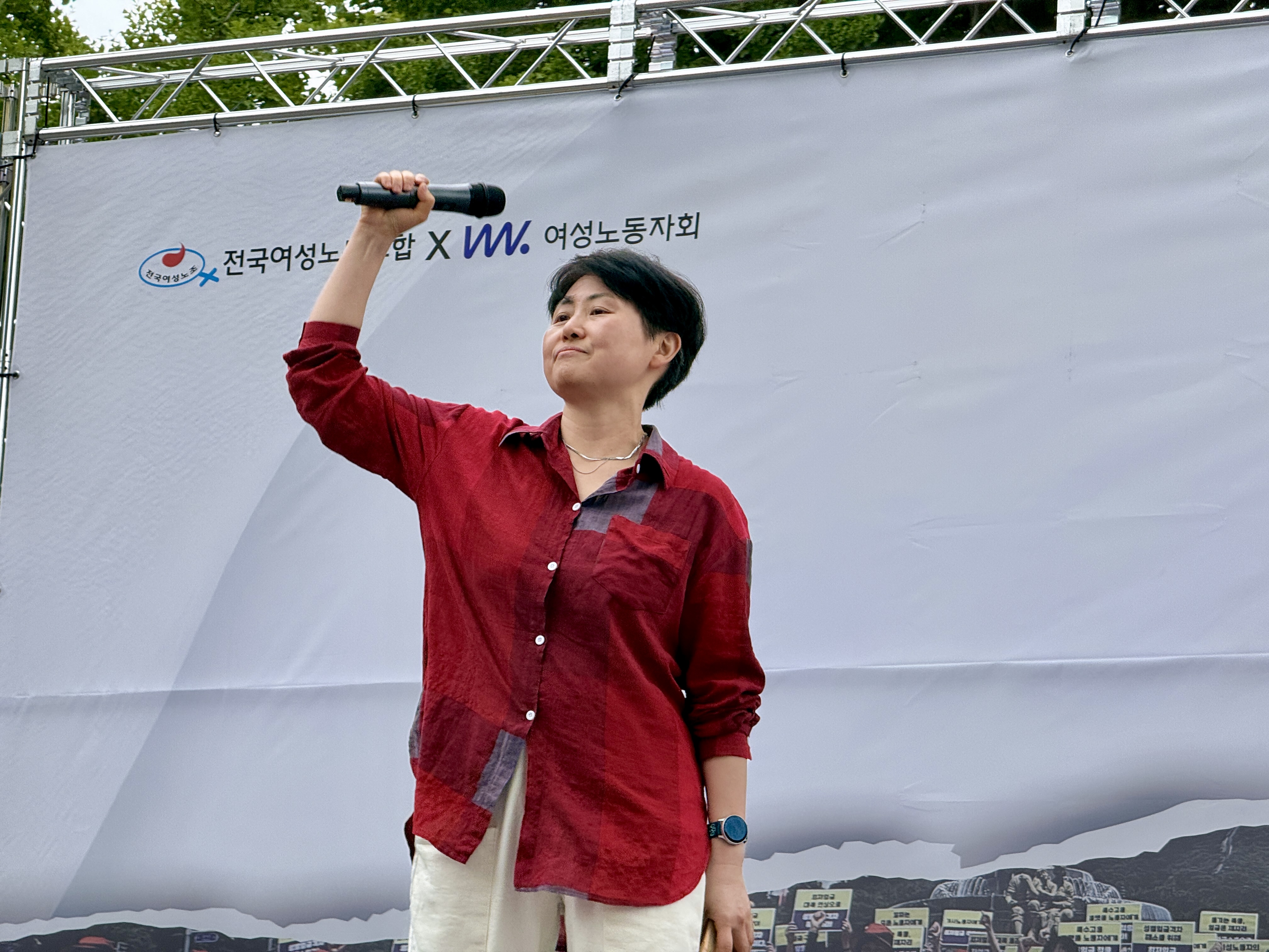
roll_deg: -2.6
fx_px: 4399
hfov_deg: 16.4
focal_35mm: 120
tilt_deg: +11.6
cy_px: 476
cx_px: 634
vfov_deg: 12.3
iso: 50
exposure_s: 1/714
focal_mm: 15.66
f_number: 2.8
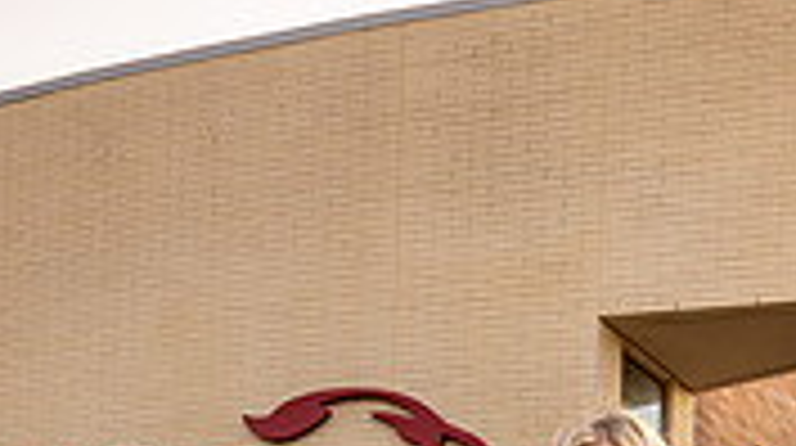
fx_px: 1349
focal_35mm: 64
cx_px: 441
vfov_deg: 14.4
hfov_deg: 32.8
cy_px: 978
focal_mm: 24
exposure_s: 1/250
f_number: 8
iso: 500
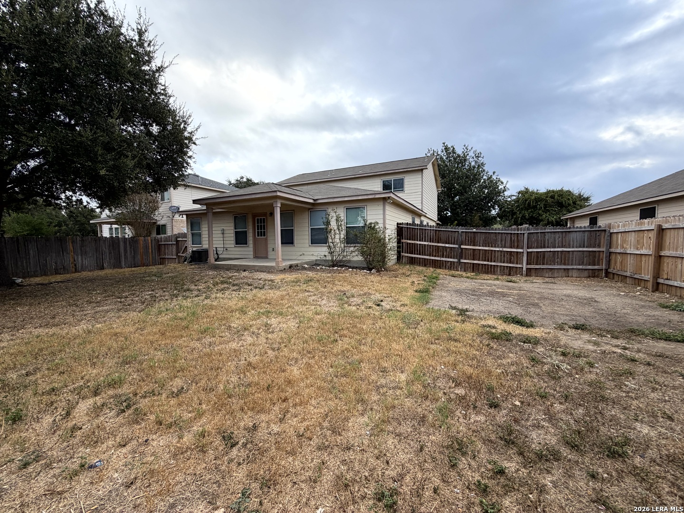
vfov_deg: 85.7
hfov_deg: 102.1
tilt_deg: -1.6
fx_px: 277
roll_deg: +1.3
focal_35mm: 14
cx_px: 342
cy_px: 256
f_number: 2.2
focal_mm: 2.22
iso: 64
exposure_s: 1/502
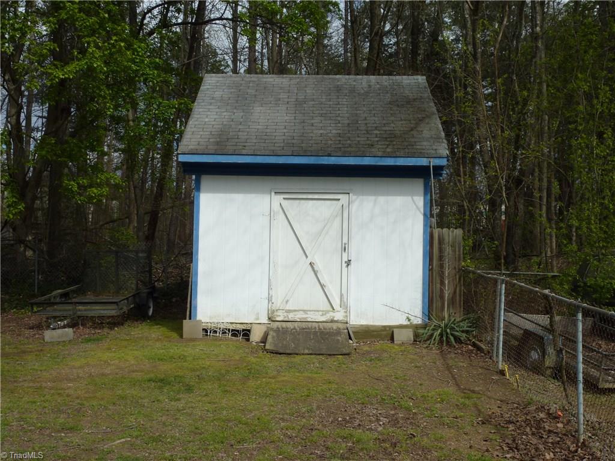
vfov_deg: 36.0
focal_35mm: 40
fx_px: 711
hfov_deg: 46.8
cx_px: 308
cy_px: 230
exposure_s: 1/640
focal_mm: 6.5
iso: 100
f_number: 5.6
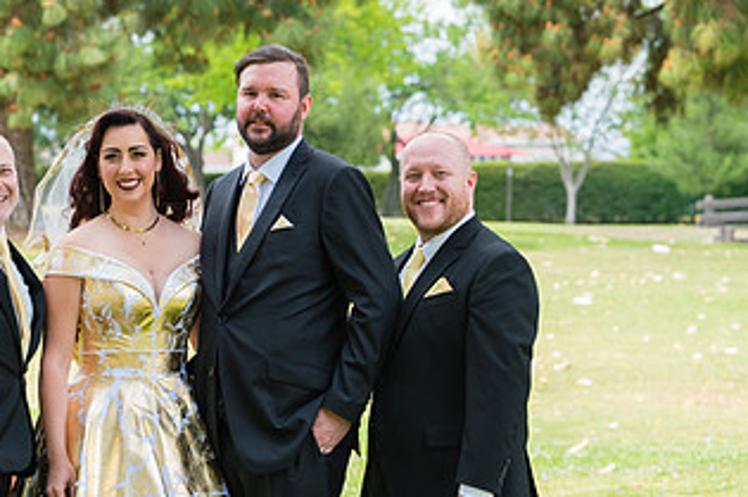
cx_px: 178
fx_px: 2676
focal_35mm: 129
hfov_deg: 15.8
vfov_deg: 10.5
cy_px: 442
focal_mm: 70
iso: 500
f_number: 4
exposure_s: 1/1600
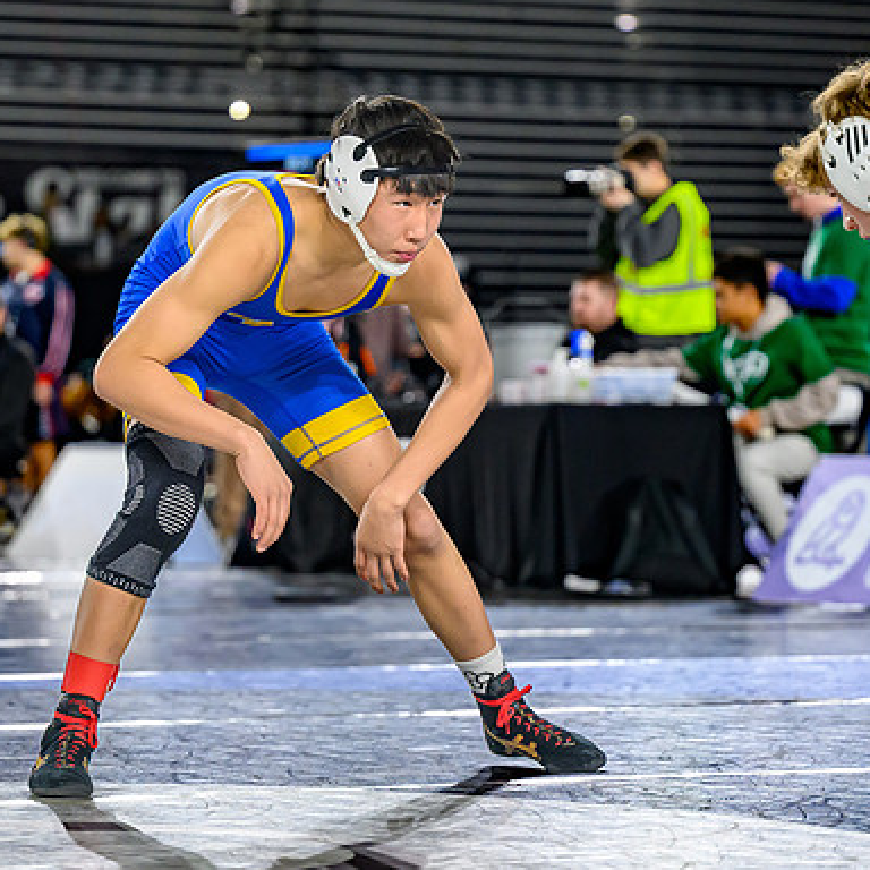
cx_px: 483
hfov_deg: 10.1
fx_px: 4919
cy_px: 346
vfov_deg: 10.1
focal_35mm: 173
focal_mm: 93
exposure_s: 1/800
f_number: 2.8
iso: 2000
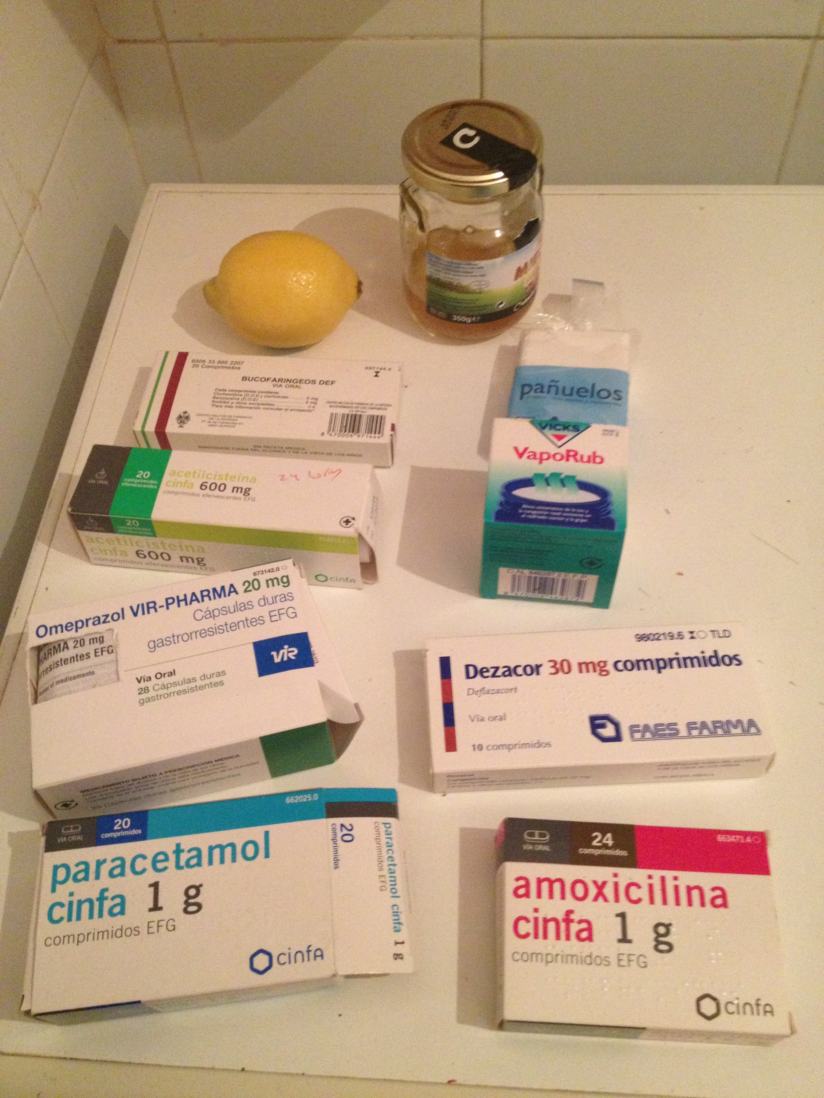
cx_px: 412
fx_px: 1111
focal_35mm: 35
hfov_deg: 40.7
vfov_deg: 52.6
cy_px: 549
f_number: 2.4
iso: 400
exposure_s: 1/17
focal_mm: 4.28
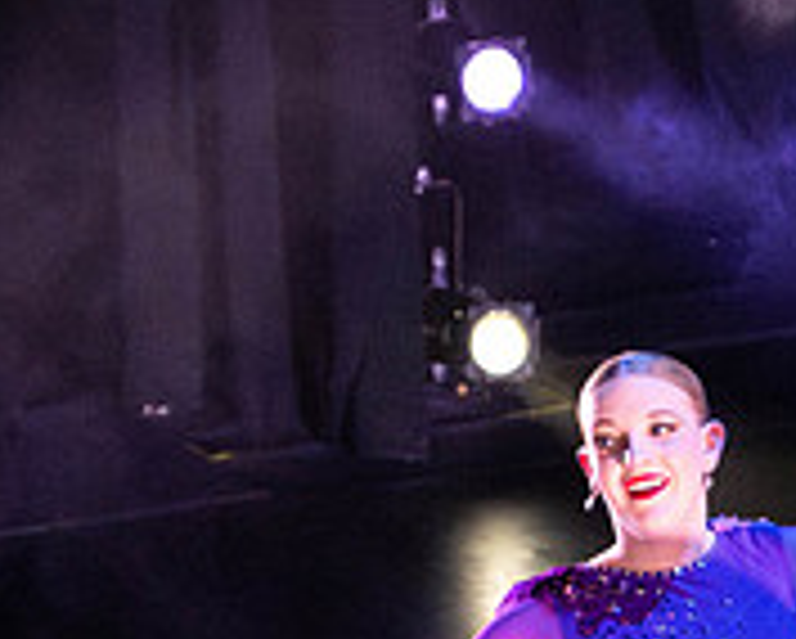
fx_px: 6556
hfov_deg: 6.8
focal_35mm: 278
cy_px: 1003
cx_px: 1387
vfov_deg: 5.5
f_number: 4
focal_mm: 70
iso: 4000
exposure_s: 1/200
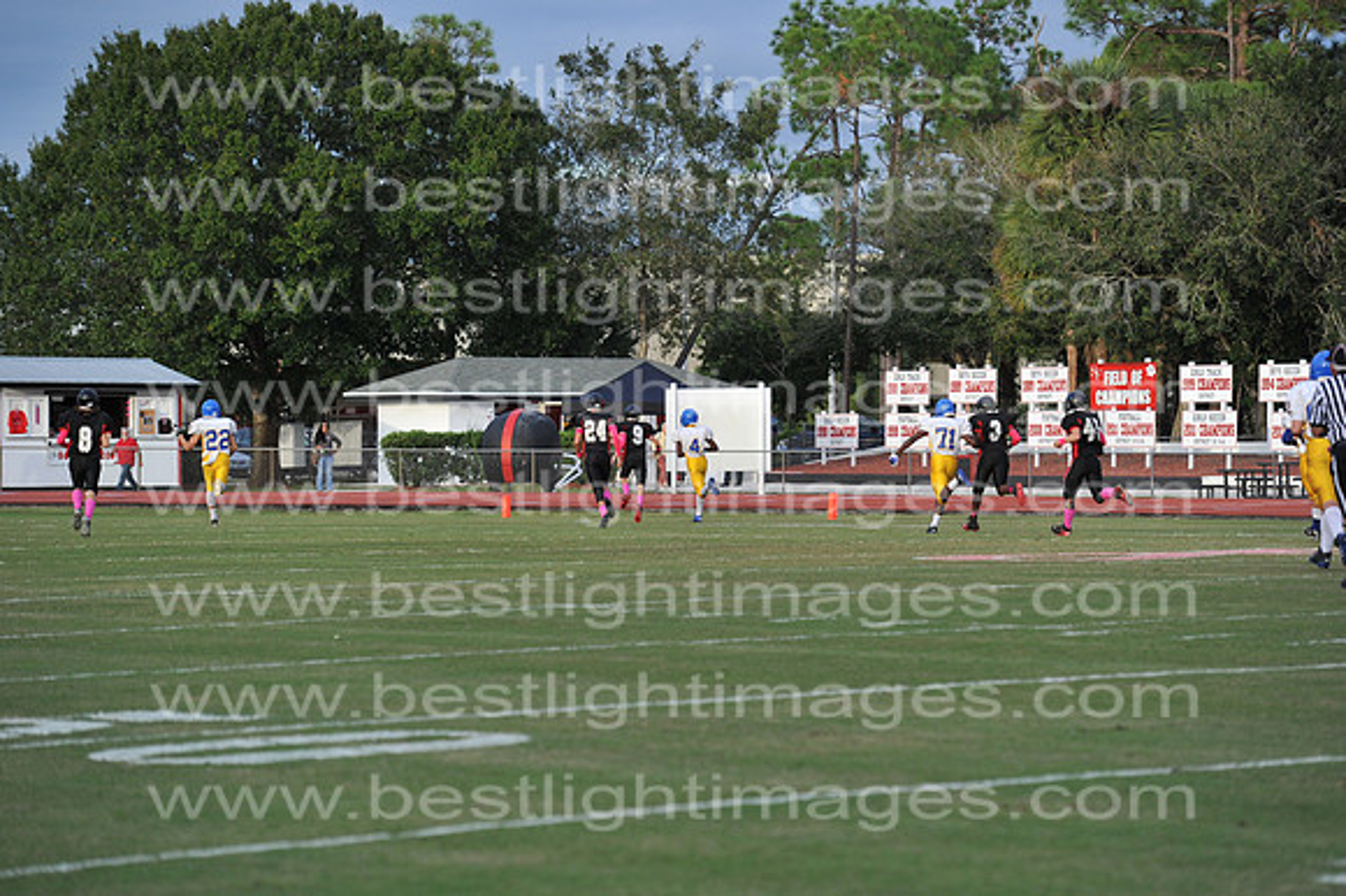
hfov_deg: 15.2
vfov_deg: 10.1
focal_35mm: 135
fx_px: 5044
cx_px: 673
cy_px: 448
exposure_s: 1/2000
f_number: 3.5
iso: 800
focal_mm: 135
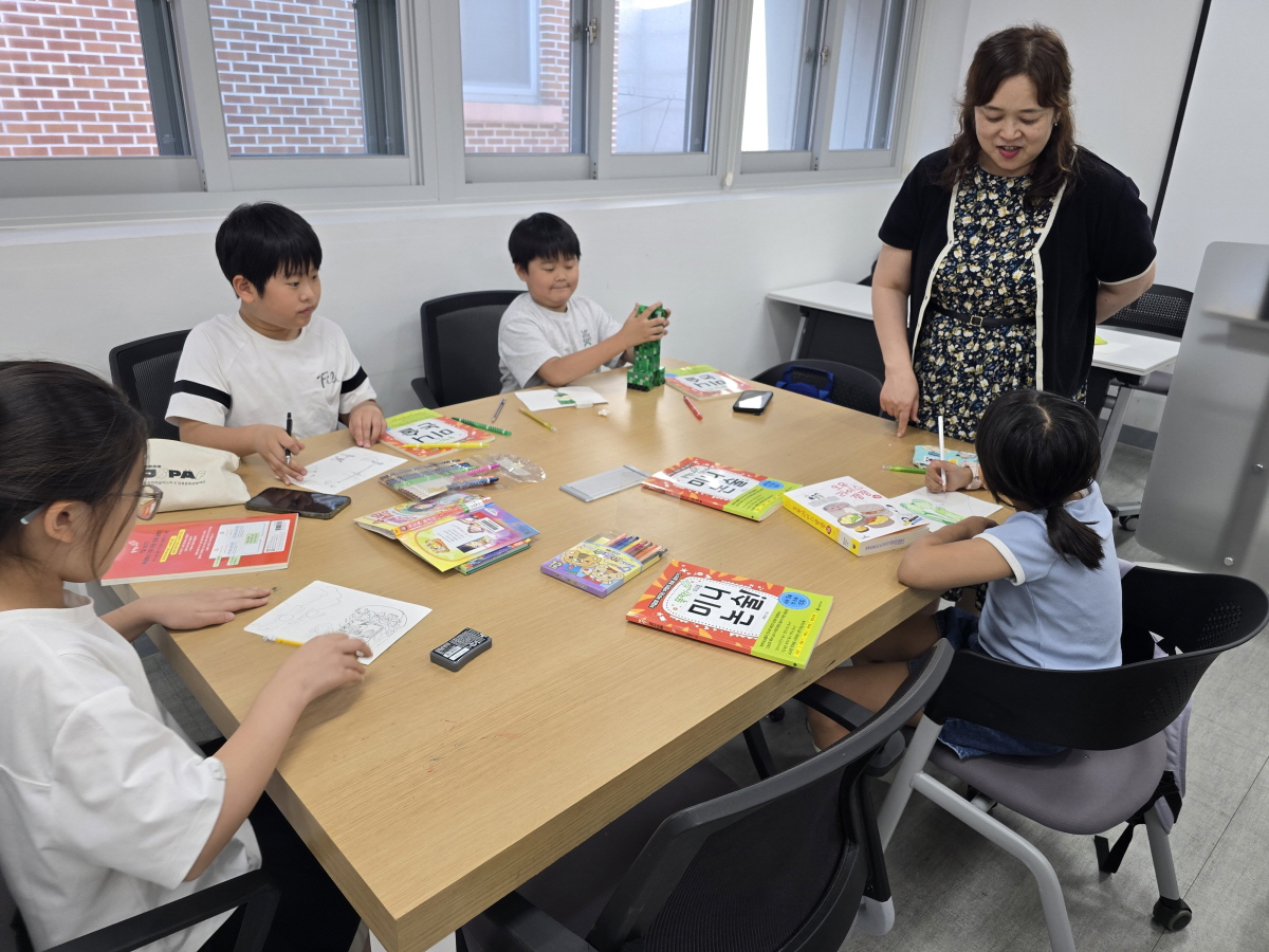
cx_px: 634
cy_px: 476
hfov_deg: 73.9
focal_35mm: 23
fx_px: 843
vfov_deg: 58.9
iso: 80
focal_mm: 6.3
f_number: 1.7
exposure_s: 1/120
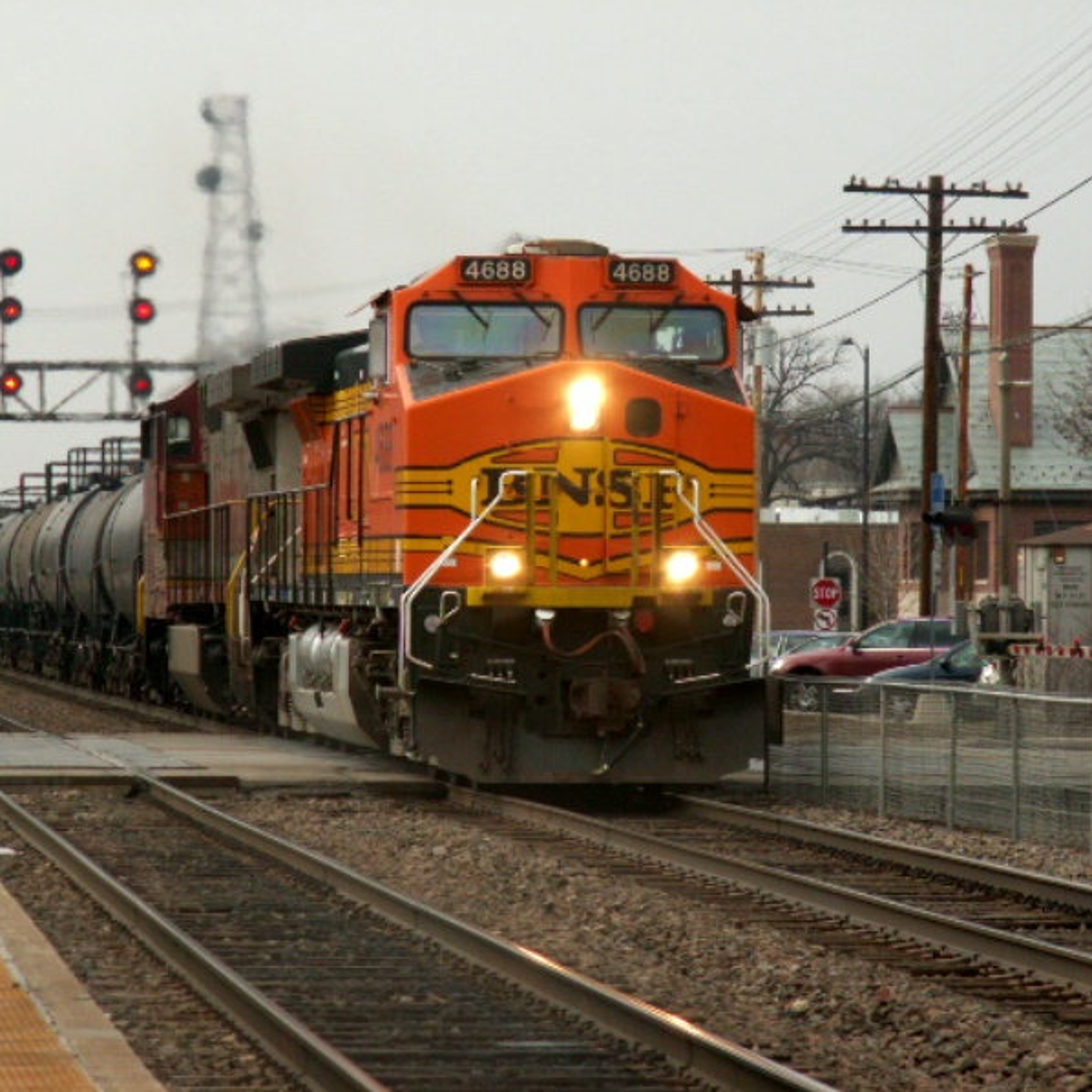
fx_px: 7138
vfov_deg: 8.7
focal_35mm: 200
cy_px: 546
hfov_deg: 8.7
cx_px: 541
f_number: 4
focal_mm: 27.73
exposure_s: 1/250
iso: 64
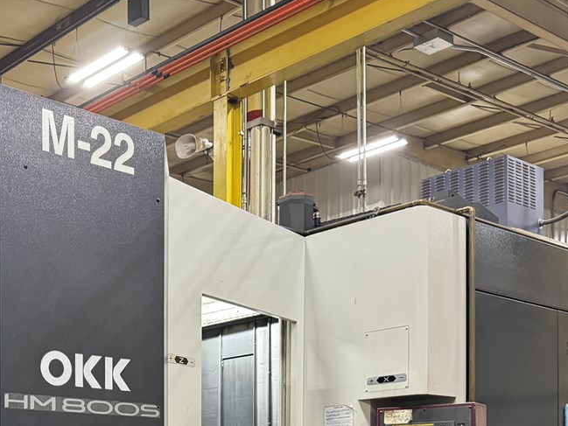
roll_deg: -0.1
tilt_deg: -0.3
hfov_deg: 32.5
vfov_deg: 23.8
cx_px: 86
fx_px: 935
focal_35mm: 57
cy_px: 488
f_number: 1.78
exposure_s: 1/60
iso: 400
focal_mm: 6.76
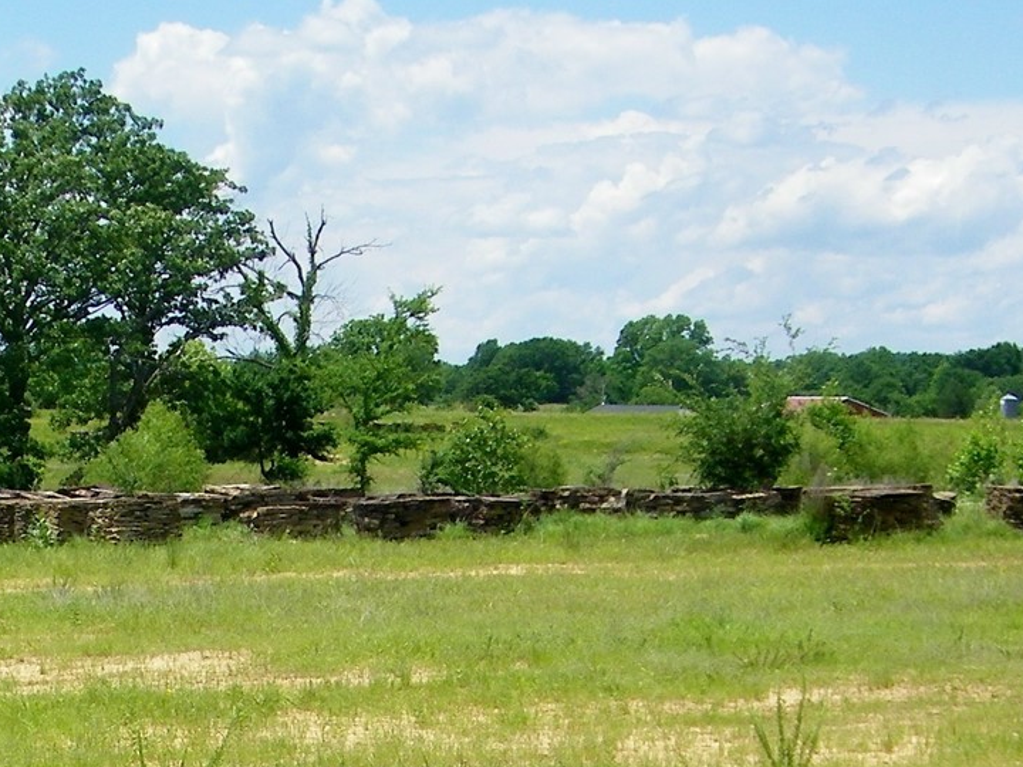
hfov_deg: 18.7
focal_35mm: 104
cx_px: 212
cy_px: 817
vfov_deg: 14.0
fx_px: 3073
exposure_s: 1/250
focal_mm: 6.9
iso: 80
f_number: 7.6
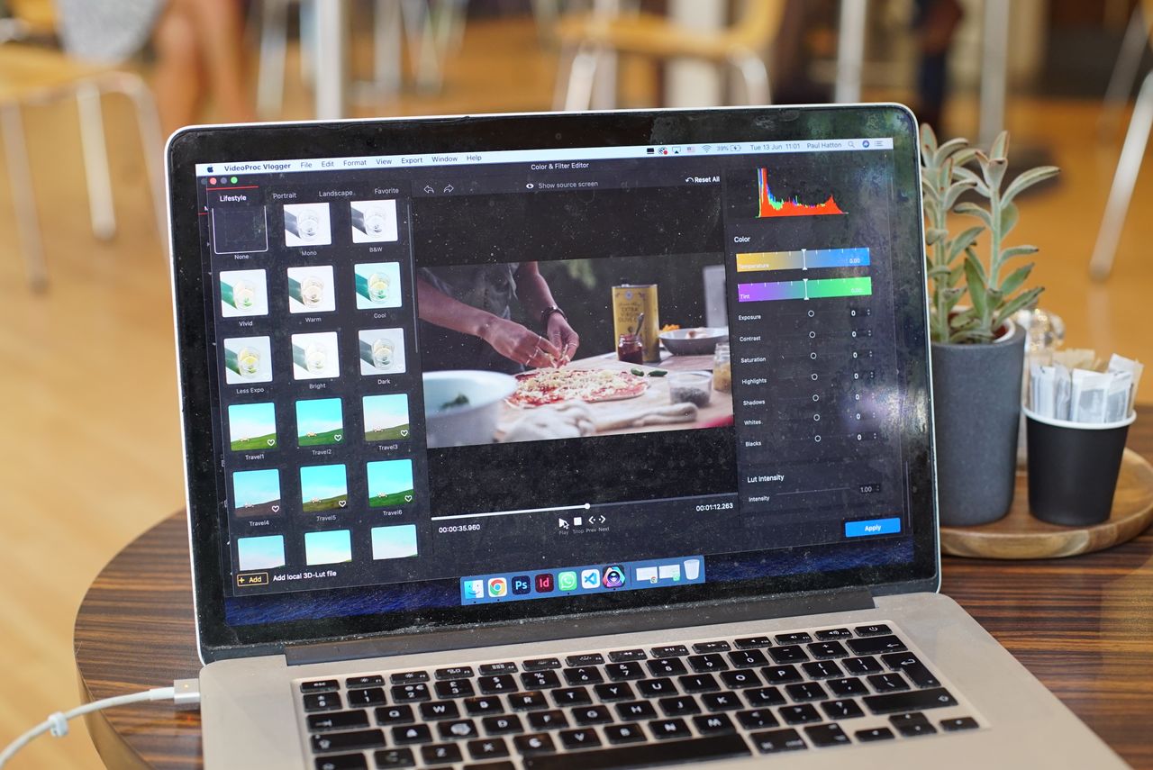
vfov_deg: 27.0
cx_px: 576
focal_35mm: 50
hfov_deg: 39.6
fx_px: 1602
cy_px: 385
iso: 1600
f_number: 3.5
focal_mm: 50
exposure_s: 1/160
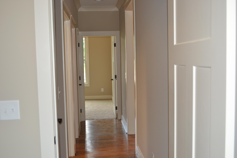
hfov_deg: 49.6
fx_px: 257
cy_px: 79
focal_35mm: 39
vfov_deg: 34.2
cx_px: 118
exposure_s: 1/60
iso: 400
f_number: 4.2
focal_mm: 26
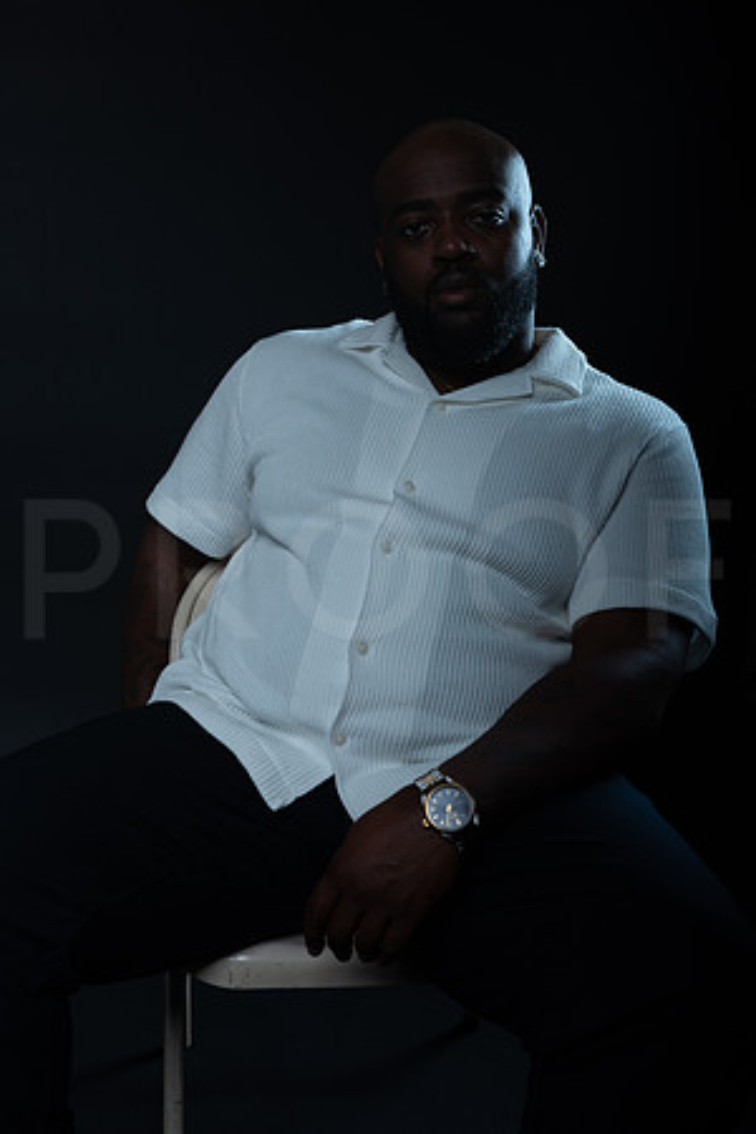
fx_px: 1102
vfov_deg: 54.4
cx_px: 378
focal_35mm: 35
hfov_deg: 37.9
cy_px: 567
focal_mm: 35
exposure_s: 1/250
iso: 500
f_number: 5.6
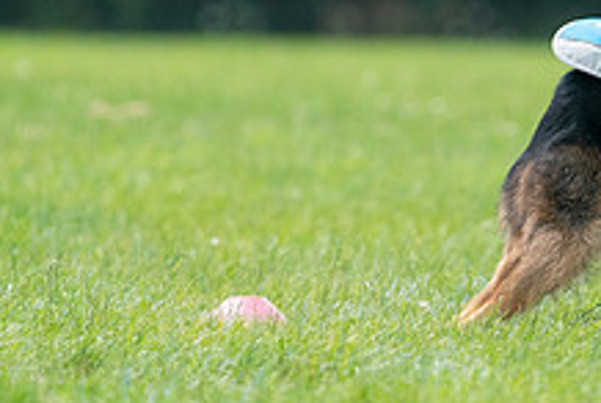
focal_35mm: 906
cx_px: 496
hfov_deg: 2.3
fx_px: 15145
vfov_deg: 1.5
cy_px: -54
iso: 2500
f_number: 6.3
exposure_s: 1/4000
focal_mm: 341
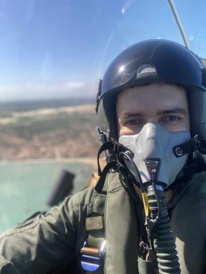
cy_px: 137
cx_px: 103
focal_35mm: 30
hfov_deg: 46.8
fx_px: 238
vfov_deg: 60.0
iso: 25
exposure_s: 1/470
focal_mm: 2.71
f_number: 2.2
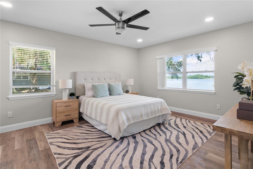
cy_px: 84
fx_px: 116
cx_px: 126
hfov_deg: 95.0
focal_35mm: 16
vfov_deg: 72.0
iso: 200
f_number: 9
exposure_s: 1/3
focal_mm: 11
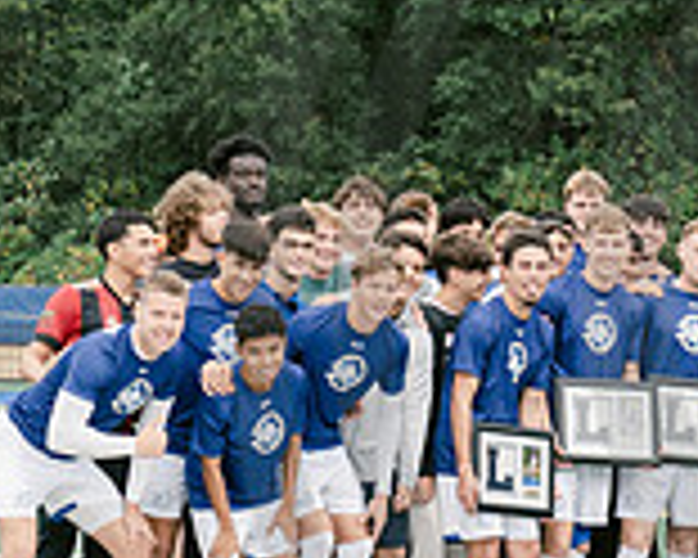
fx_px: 5082
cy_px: 308
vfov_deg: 6.3
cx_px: 1027
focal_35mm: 246
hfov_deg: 7.7
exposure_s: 1/400
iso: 400
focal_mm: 70
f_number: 5.6
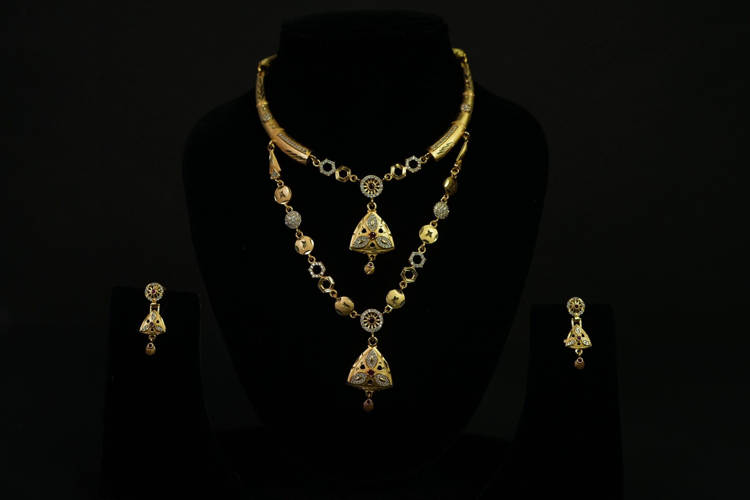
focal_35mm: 36
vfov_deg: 36.9
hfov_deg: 53.1
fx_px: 750
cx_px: 370
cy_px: 252
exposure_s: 1/200
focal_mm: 35
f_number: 4
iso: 2000
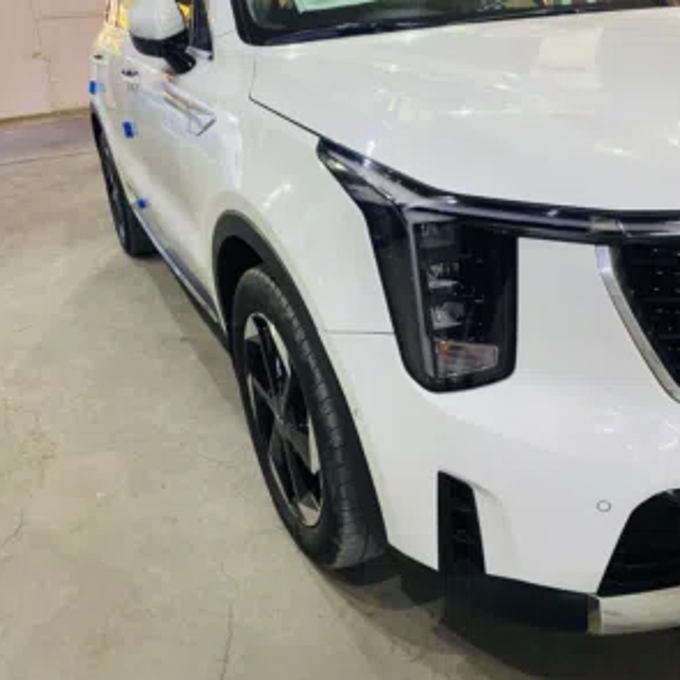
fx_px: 667
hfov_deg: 54.0
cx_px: 341
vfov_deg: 54.0
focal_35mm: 30
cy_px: 323
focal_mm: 4.25
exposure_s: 1/50
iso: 320
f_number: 1.8
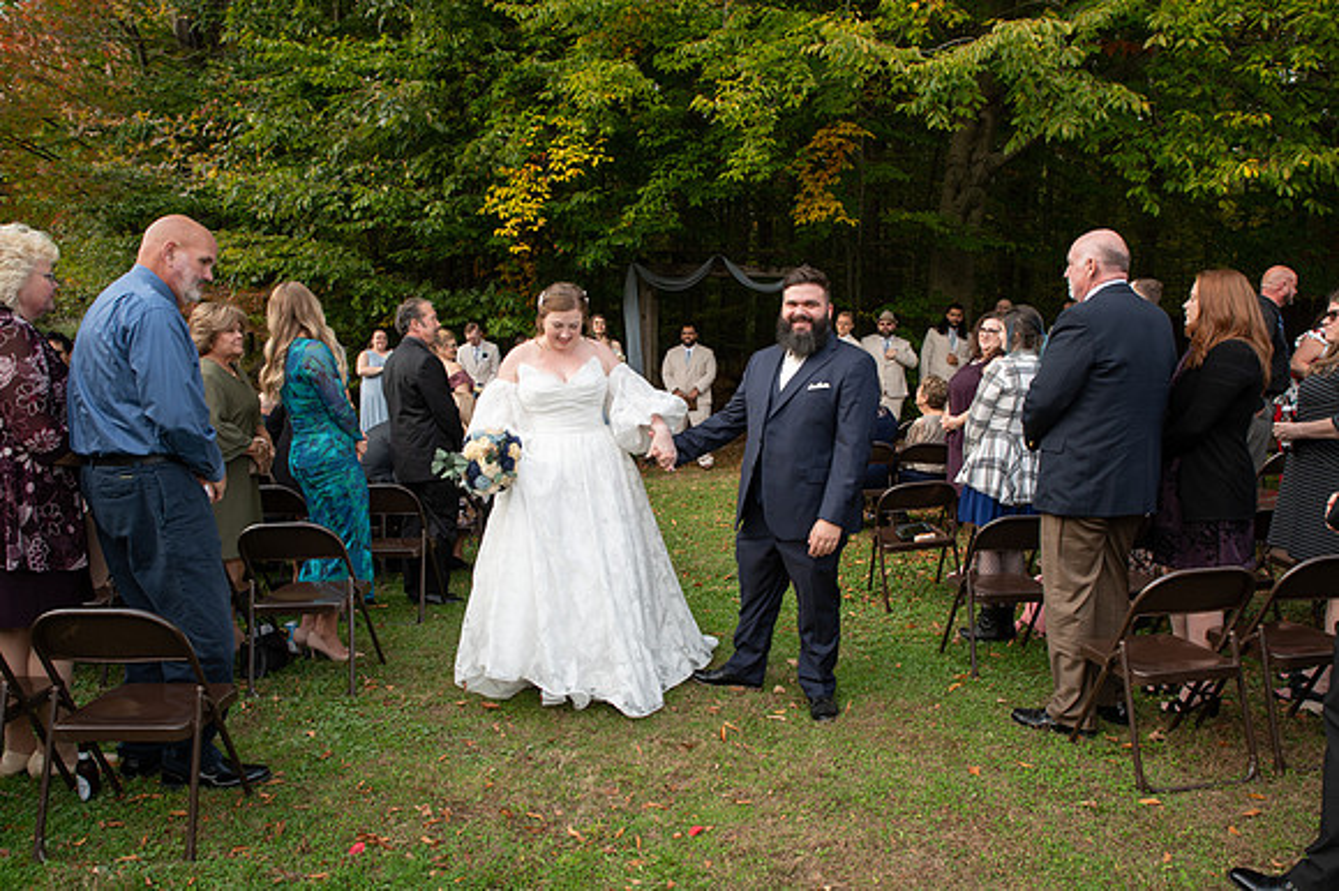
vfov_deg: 49.1
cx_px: 687
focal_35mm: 26
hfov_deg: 69.0
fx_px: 974
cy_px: 434
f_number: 6.3
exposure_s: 1/200
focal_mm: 24
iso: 400
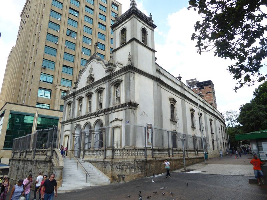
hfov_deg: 69.4
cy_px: 100
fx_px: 193
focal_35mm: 25
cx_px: 134
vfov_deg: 54.9
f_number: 3.3
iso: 80
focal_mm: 4.3
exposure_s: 1/250
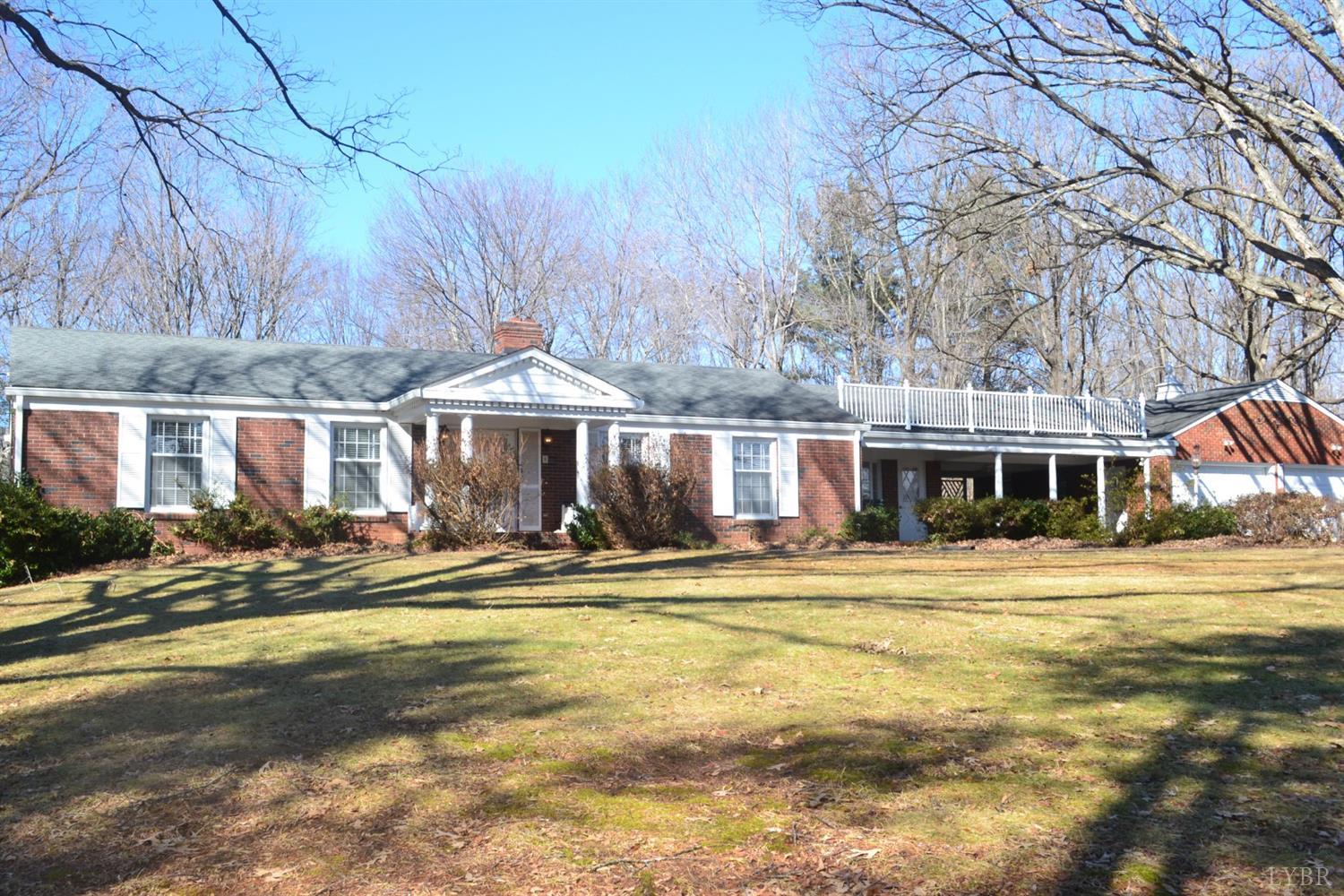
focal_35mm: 36
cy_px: 448
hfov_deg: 53.1
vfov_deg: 36.9
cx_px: 672
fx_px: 1344
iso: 400
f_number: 10
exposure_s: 1/200
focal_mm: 24
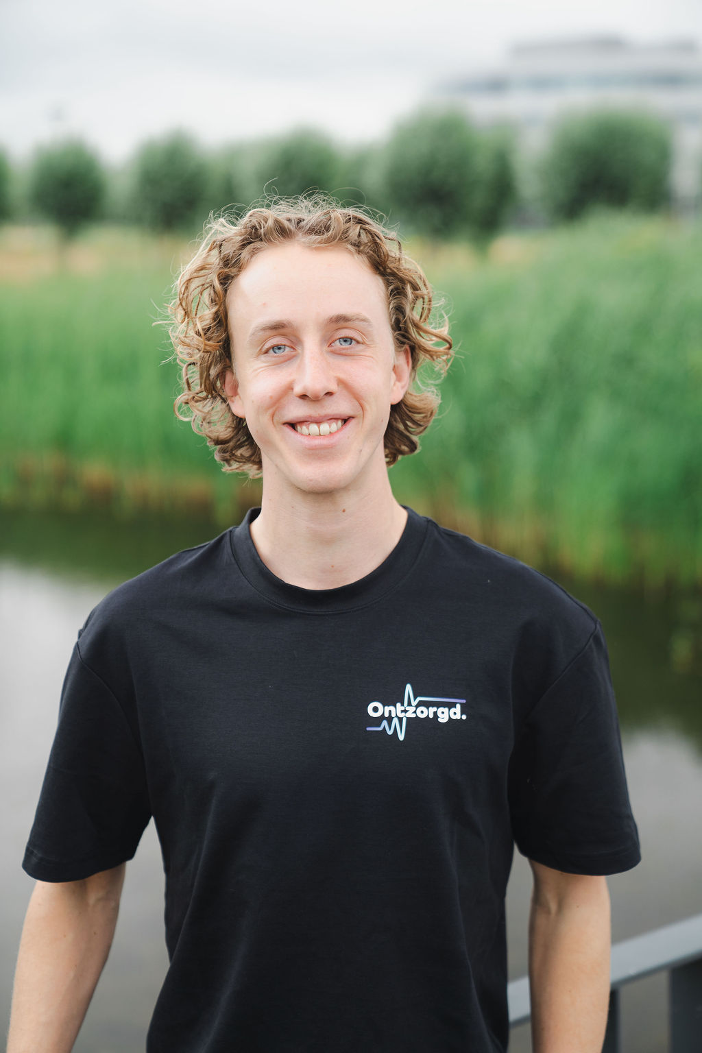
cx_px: 351
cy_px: 526
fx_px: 2047
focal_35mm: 70
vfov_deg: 28.8
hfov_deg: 19.5
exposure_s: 1/250
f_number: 2.8
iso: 250
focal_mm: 70
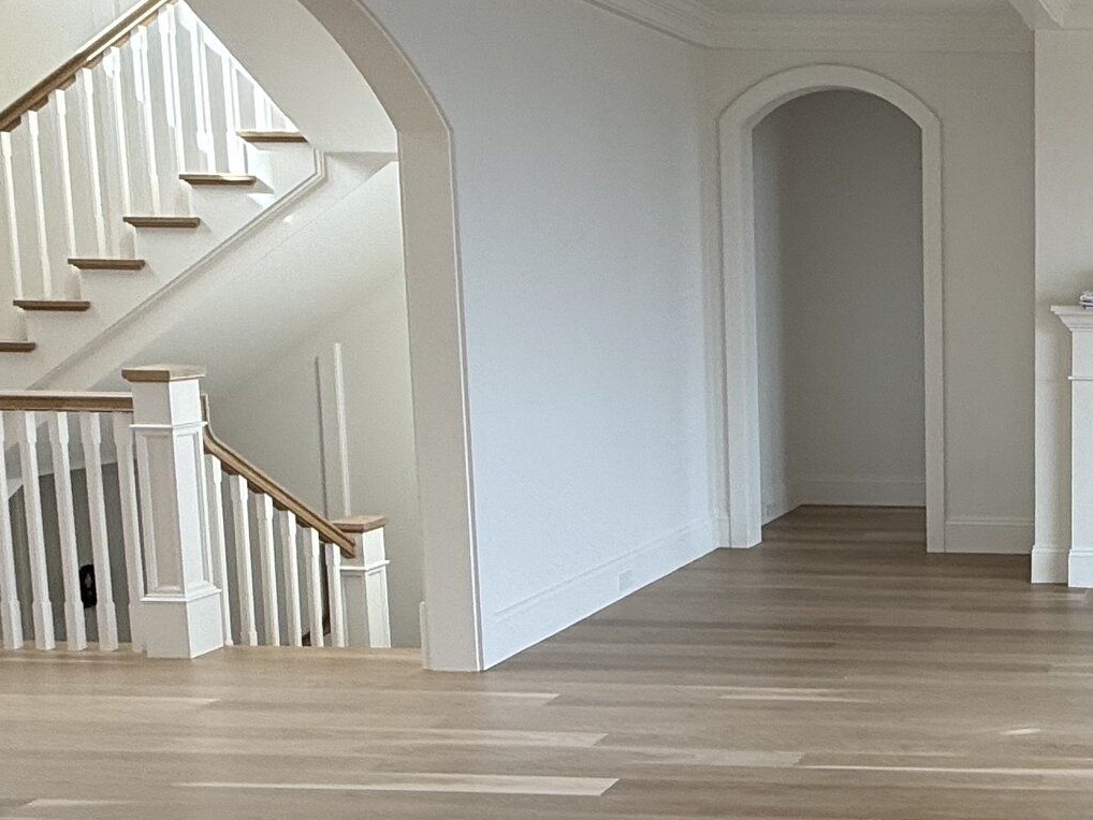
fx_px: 1390
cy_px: 435
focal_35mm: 44
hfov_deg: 36.2
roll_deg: -1.2
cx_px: 1210
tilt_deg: -5.2
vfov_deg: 32.9
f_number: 2.2
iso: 64
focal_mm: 2.22
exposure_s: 1/124
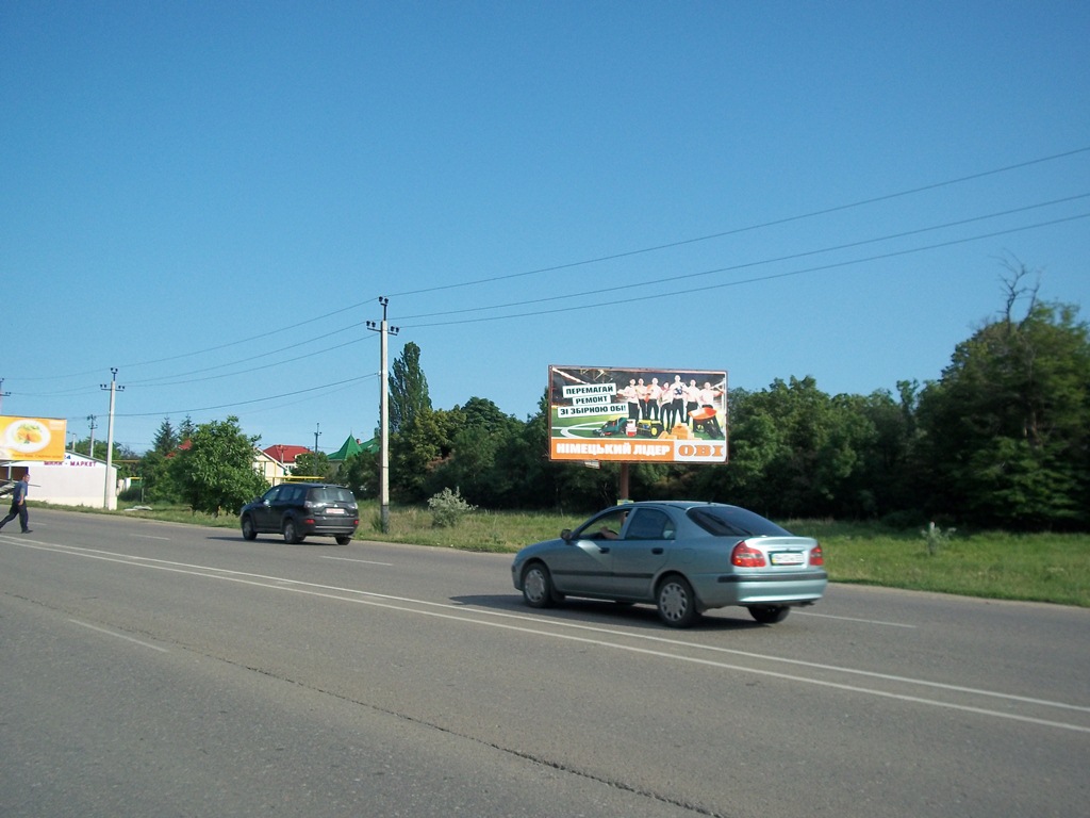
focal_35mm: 36
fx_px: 1134
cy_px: 409
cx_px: 545
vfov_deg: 39.7
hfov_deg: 51.4
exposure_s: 1/200
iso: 80
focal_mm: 6.5
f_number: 8
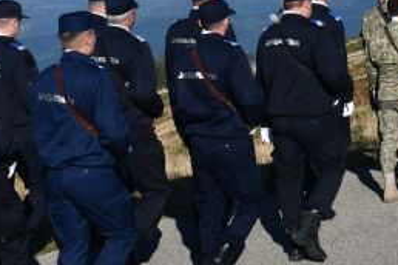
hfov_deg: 12.8
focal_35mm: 155
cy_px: -146
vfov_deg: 8.6
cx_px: 520
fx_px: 1713
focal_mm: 26
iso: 100
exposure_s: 1/250
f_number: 13
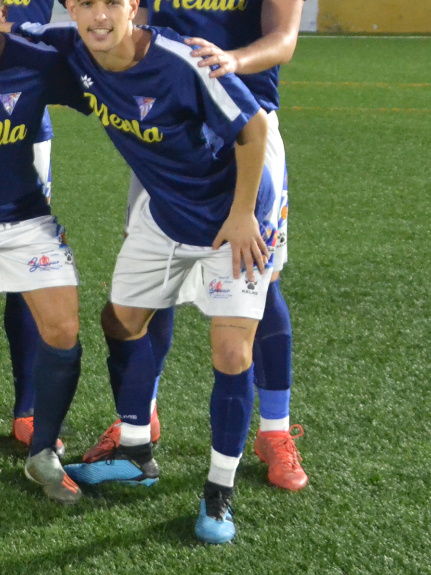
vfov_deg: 18.6
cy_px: 100
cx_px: -293
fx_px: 1734
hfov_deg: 13.1
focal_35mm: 104
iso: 3200
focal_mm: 25
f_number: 3.8
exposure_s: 1/400
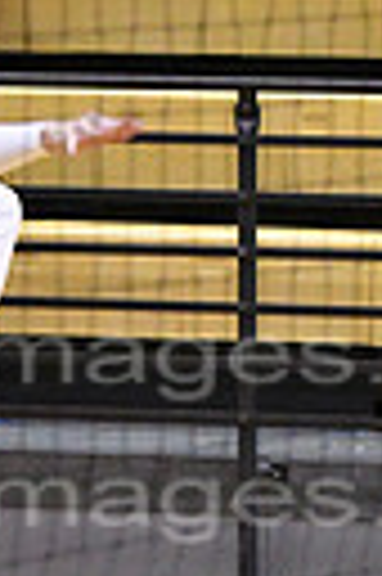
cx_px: -92
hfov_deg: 1.8
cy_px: 860
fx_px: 11921
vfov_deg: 2.8
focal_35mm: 747
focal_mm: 110
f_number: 4
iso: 8000
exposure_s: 1/640
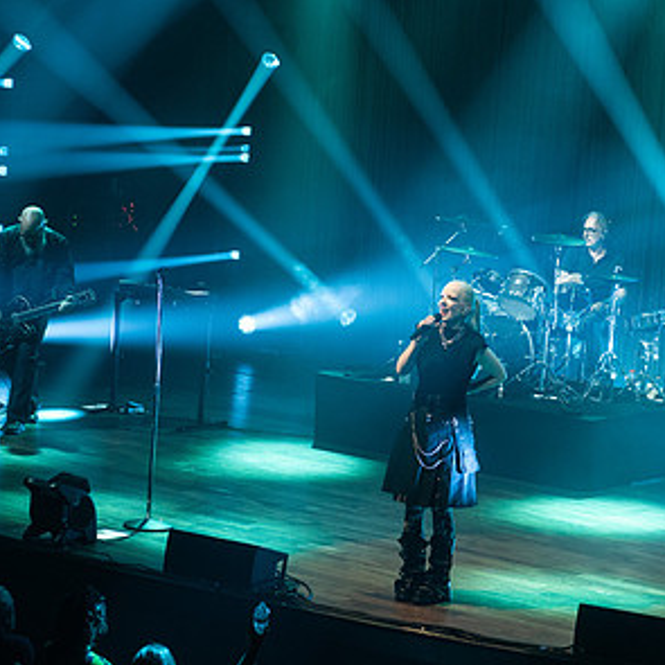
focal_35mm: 117
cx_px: 394
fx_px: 2543
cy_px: 272
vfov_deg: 14.9
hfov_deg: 14.9
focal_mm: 70
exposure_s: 1/400
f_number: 3.5
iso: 2500
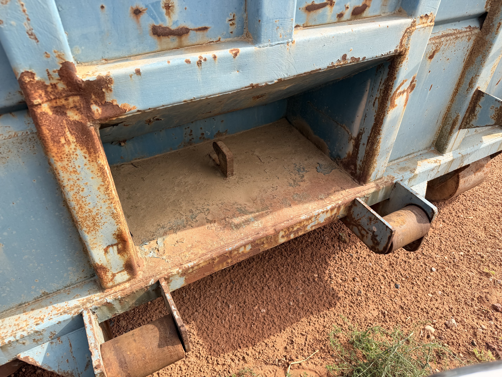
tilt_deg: -37.6
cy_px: 188
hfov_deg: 71.6
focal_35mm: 24
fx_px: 348
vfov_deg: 56.8
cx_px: 251
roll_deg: -1.0
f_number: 1.78
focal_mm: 6.76
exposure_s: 1/1032
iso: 80
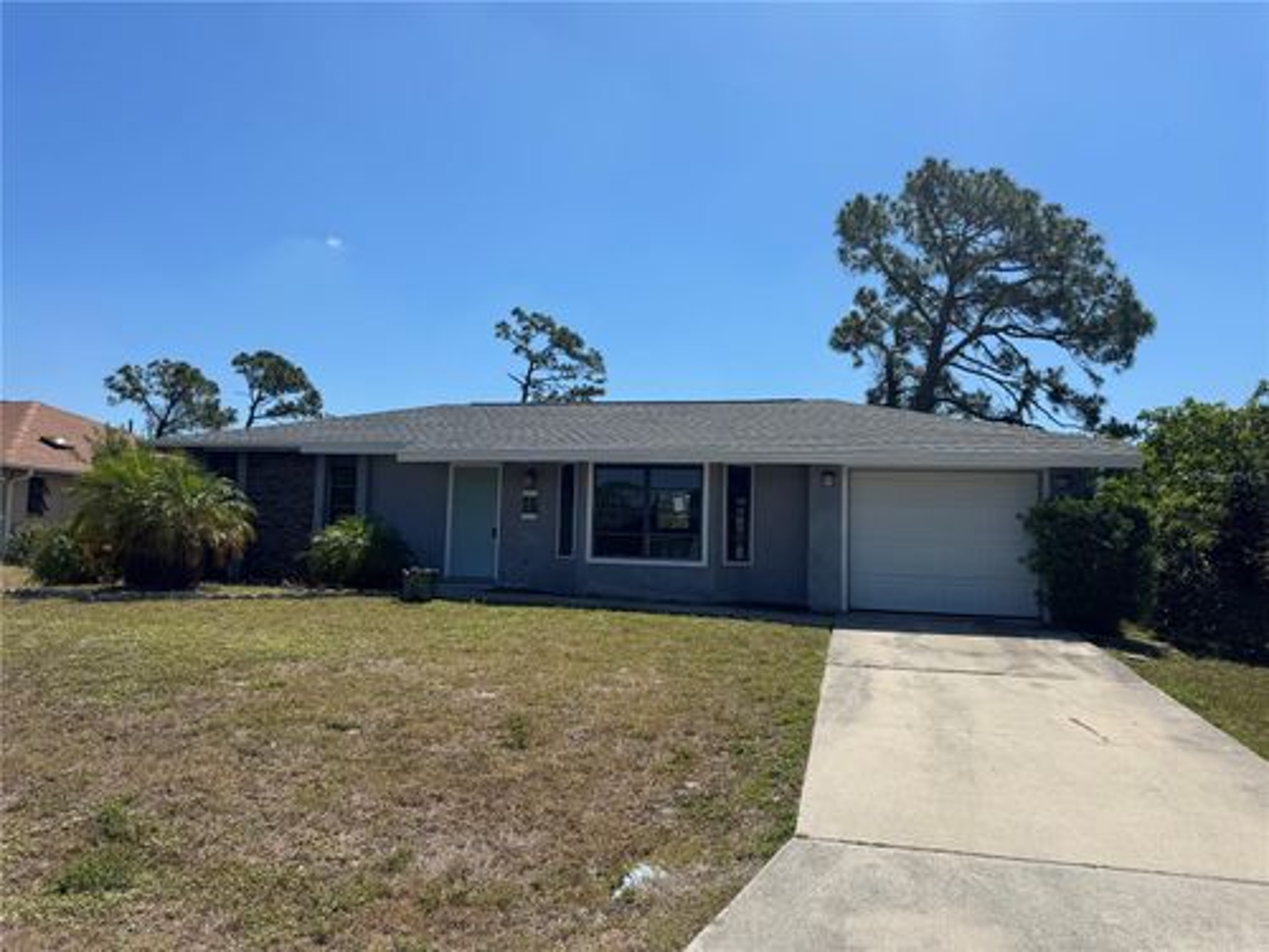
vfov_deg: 56.8
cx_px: 634
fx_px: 880
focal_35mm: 24
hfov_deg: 71.6
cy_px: 476
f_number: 1.78
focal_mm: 6.76
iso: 80
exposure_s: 1/6410
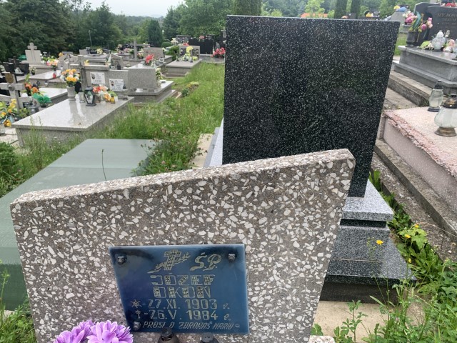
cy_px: 172
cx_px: 228
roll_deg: -2.8
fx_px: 343
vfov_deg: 53.1
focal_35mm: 26
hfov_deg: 67.3
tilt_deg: -23.8
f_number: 1.8
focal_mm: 4.25
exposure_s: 1/232
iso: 25
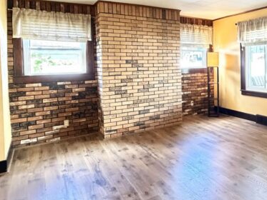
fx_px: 231
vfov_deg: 46.1
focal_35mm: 30
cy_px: 66
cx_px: 217
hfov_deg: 55.4
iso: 1250
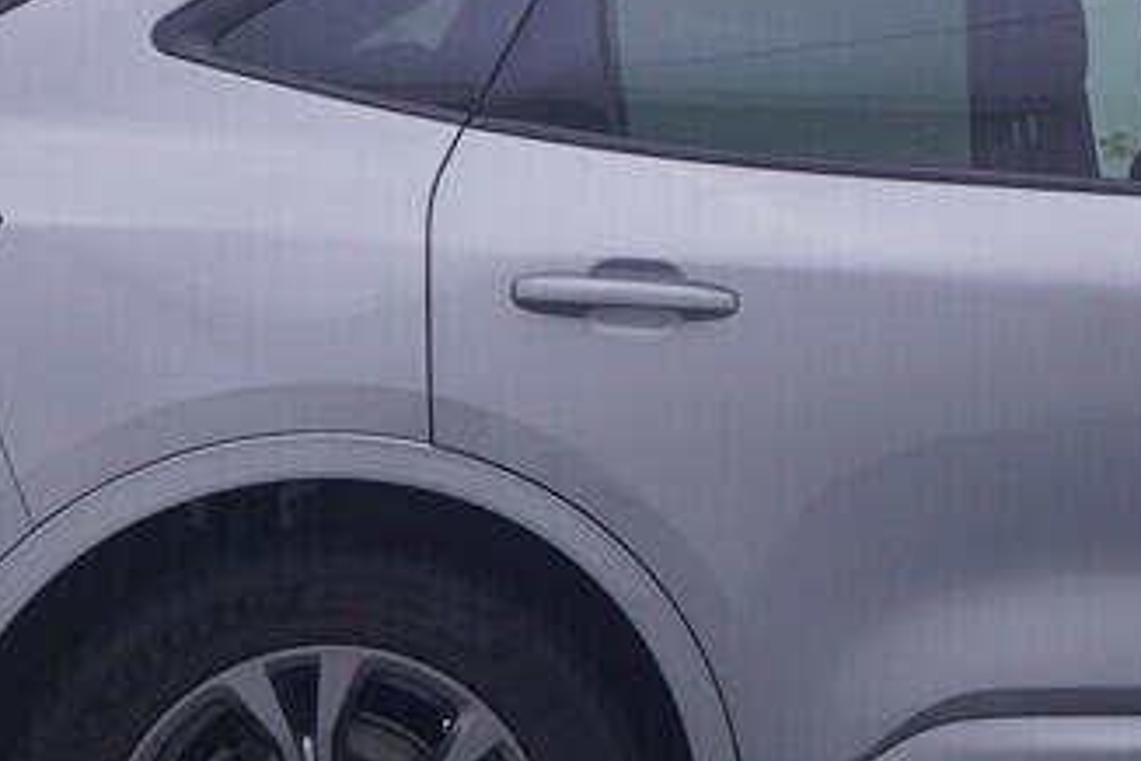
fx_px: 3144
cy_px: 293
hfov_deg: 19.8
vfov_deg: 13.8
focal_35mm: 99
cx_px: 1218
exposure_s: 1/80
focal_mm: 15
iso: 200
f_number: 5
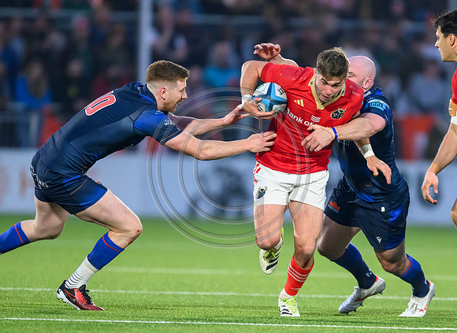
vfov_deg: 1.8
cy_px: 208
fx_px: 10592
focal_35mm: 810
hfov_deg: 2.5
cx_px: 305
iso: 6400
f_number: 4
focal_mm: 560
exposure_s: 1/1000
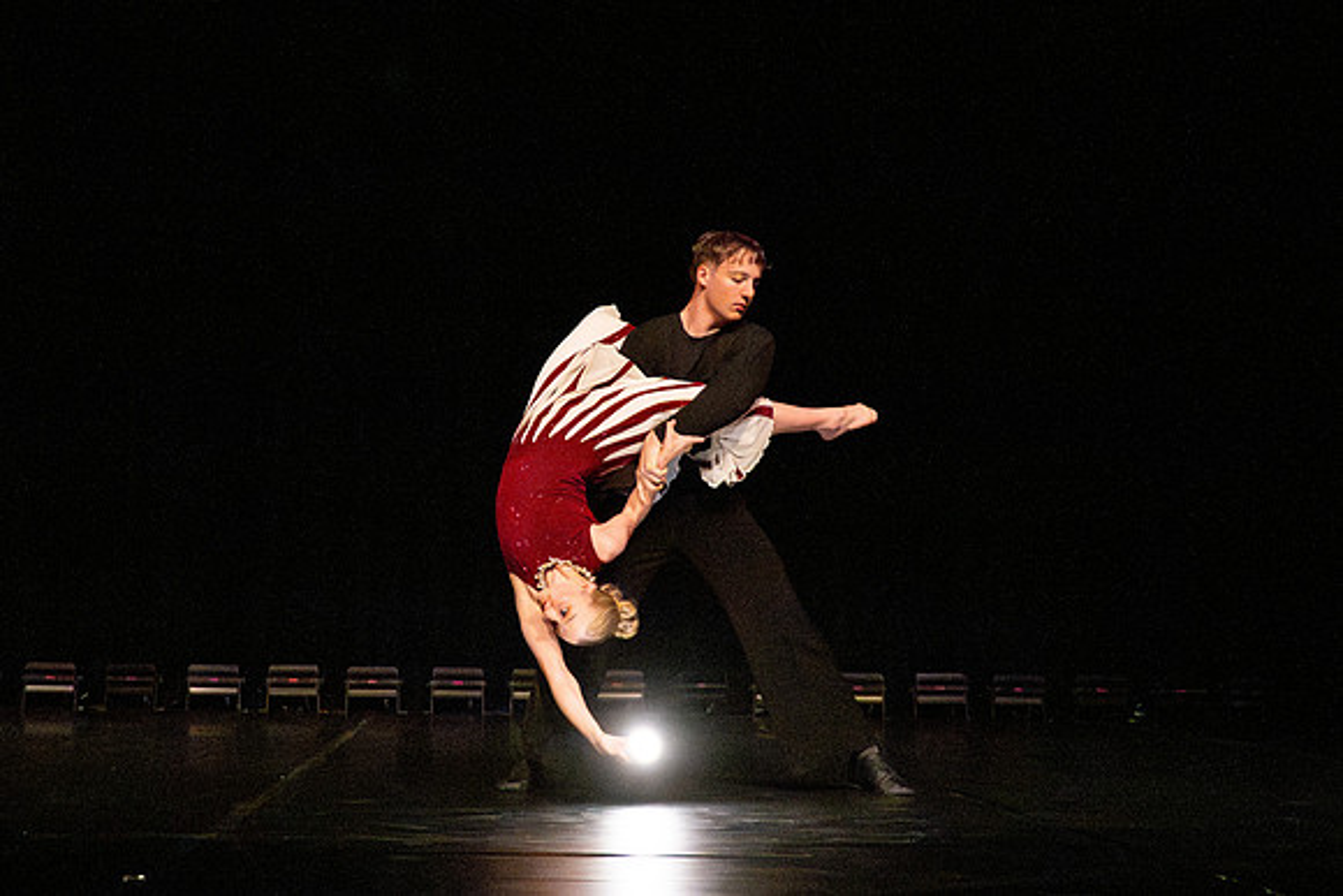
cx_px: 516
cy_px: 406
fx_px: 2335
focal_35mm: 63
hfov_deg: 32.0
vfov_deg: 21.7
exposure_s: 1/640
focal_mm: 32
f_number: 2.8
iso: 6400
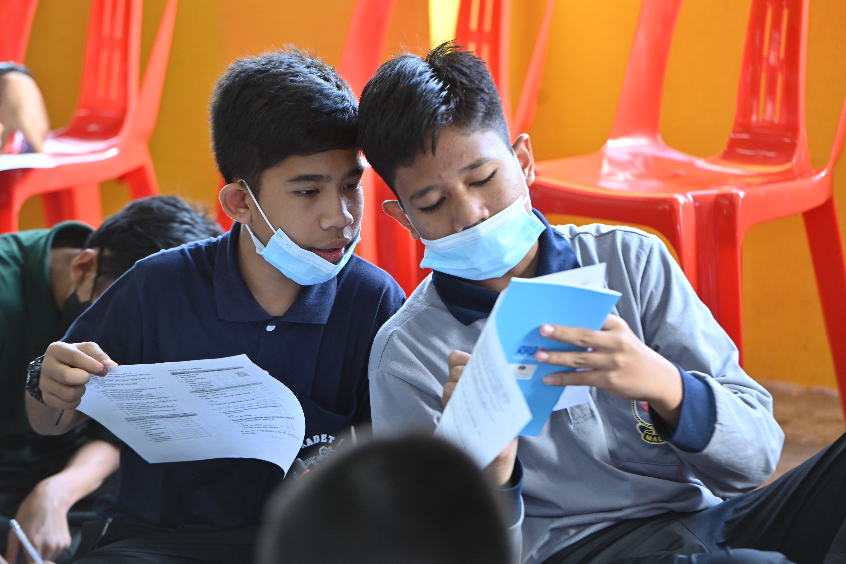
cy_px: 282
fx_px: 4698
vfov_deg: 6.9
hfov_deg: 10.3
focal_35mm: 200
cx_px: 423
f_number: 4
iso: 1000
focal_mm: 200
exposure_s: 1/125
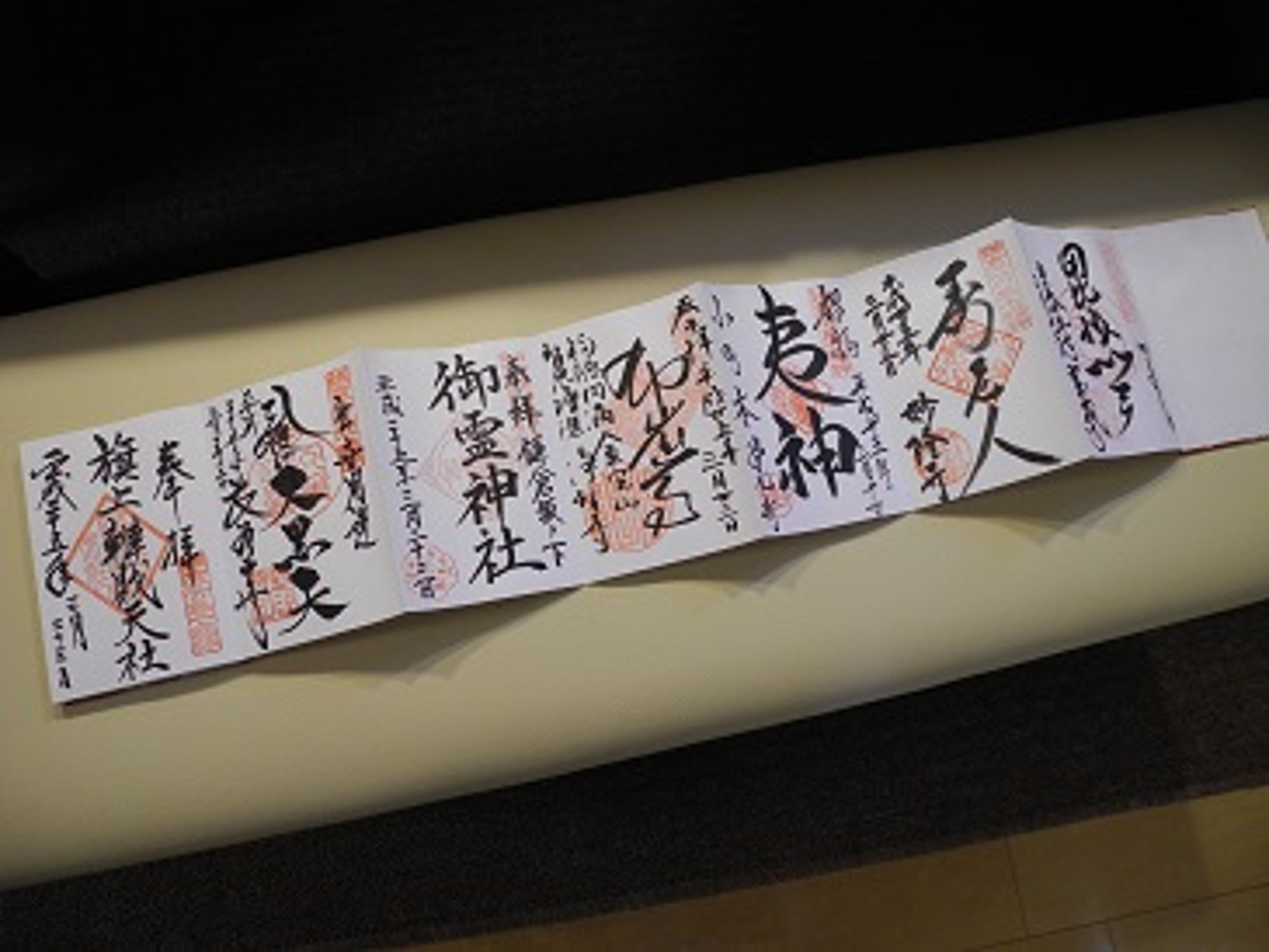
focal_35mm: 28
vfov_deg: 49.8
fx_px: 1027
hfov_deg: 63.4
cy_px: 476
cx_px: 634
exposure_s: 1/31.8
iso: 339
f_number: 3.2
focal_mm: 6
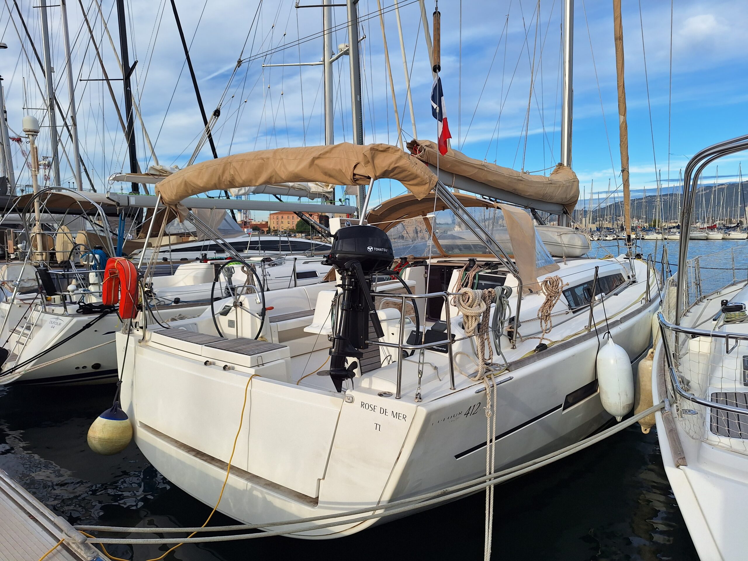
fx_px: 497
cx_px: 374
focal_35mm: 23
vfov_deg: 58.9
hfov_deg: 73.9
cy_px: 280
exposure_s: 1/1393
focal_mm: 5.54
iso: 40
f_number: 1.8
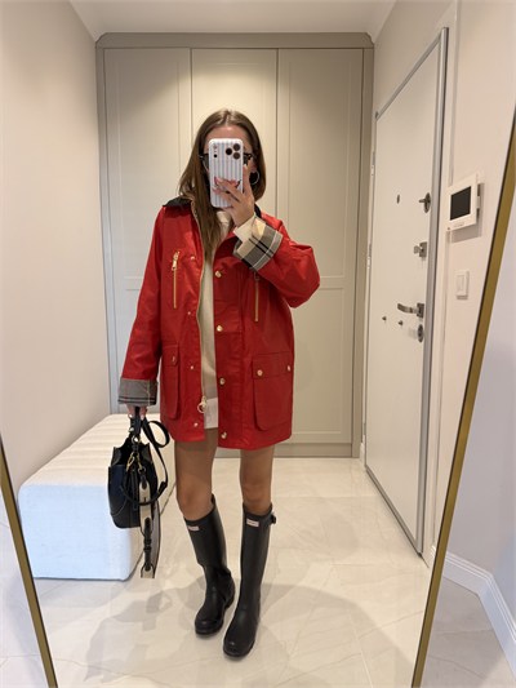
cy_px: 344
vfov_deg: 71.6
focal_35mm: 24
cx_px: 258
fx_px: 477
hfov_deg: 56.8
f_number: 1.78
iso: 160
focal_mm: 6.76
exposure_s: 1/50
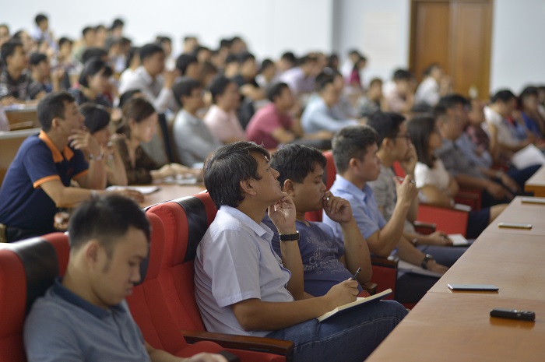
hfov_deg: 23.9
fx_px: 1285
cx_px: 272
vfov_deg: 16.0
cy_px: 181
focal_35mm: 85
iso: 1250
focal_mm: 85
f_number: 2
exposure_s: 1/100
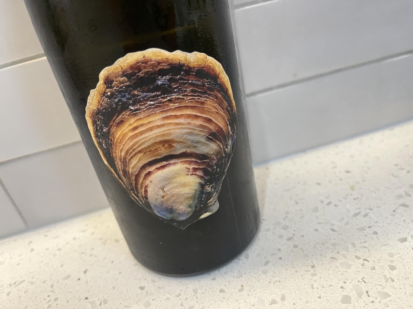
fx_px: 310
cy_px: 154
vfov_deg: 53.1
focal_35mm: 26
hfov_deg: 67.3
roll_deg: +13.4
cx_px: 206
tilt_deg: -30.3
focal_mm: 5.1
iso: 250
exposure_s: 1/50
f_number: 1.6
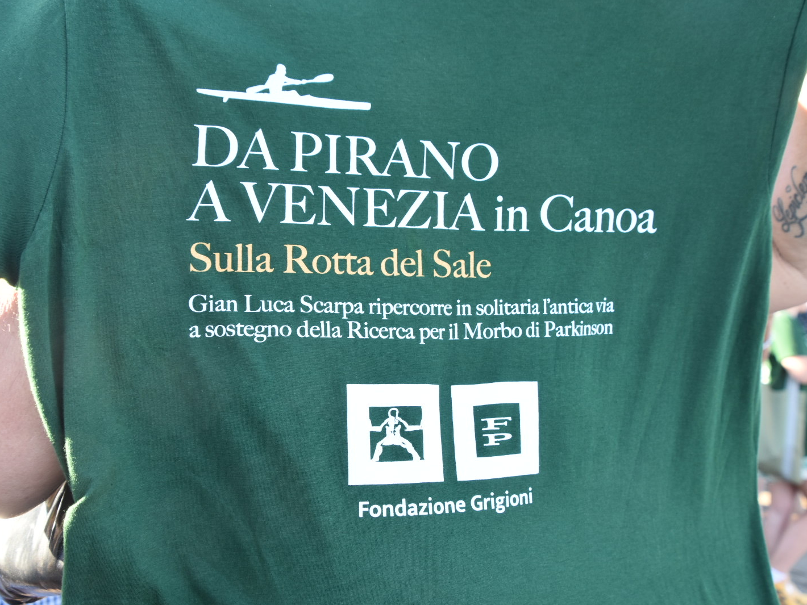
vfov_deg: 41.2
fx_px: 805
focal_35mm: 35
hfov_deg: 53.2
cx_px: 435
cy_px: 305
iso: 400
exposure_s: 1/160
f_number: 6.3
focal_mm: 21
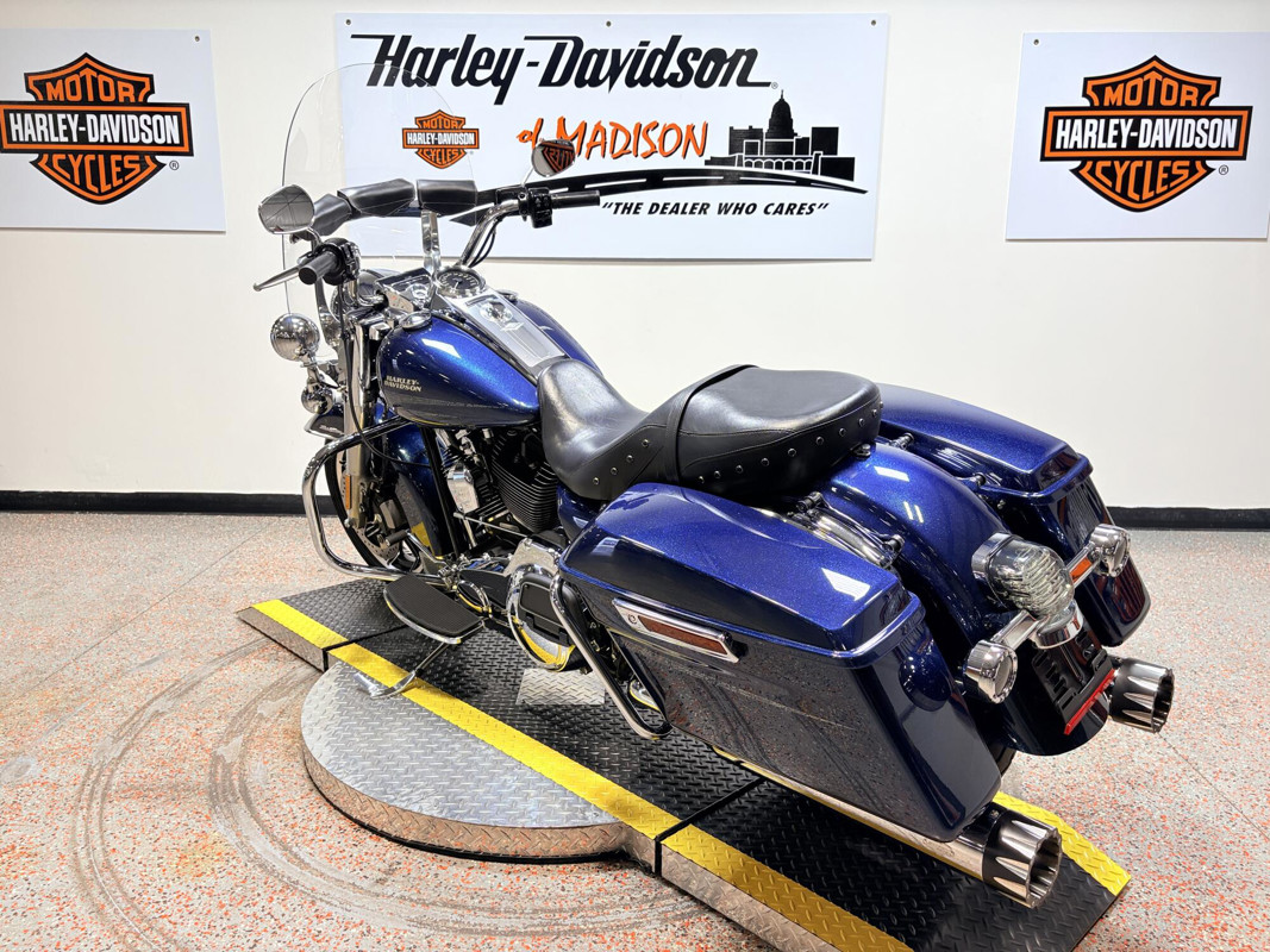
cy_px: 476
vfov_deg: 53.1
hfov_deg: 67.3
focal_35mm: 26
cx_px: 635
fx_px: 954
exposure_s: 1/120
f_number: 1.6
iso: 50
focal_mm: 5.96
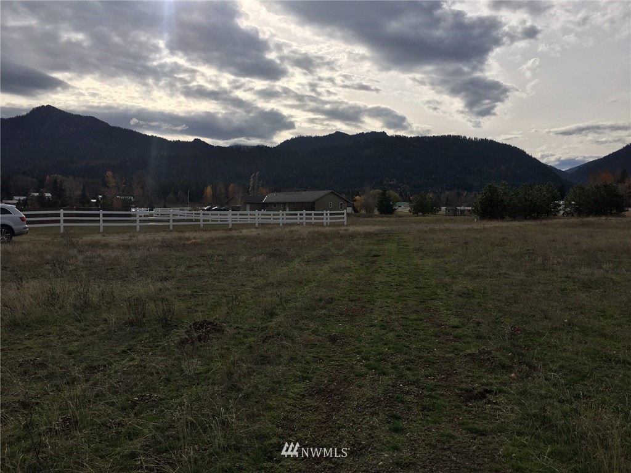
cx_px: 316
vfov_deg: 48.2
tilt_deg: -2.3
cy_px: 236
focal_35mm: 29
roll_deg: -1.2
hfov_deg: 61.7
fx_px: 529
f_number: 2.2
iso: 25
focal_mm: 4.15
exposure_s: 1/2564
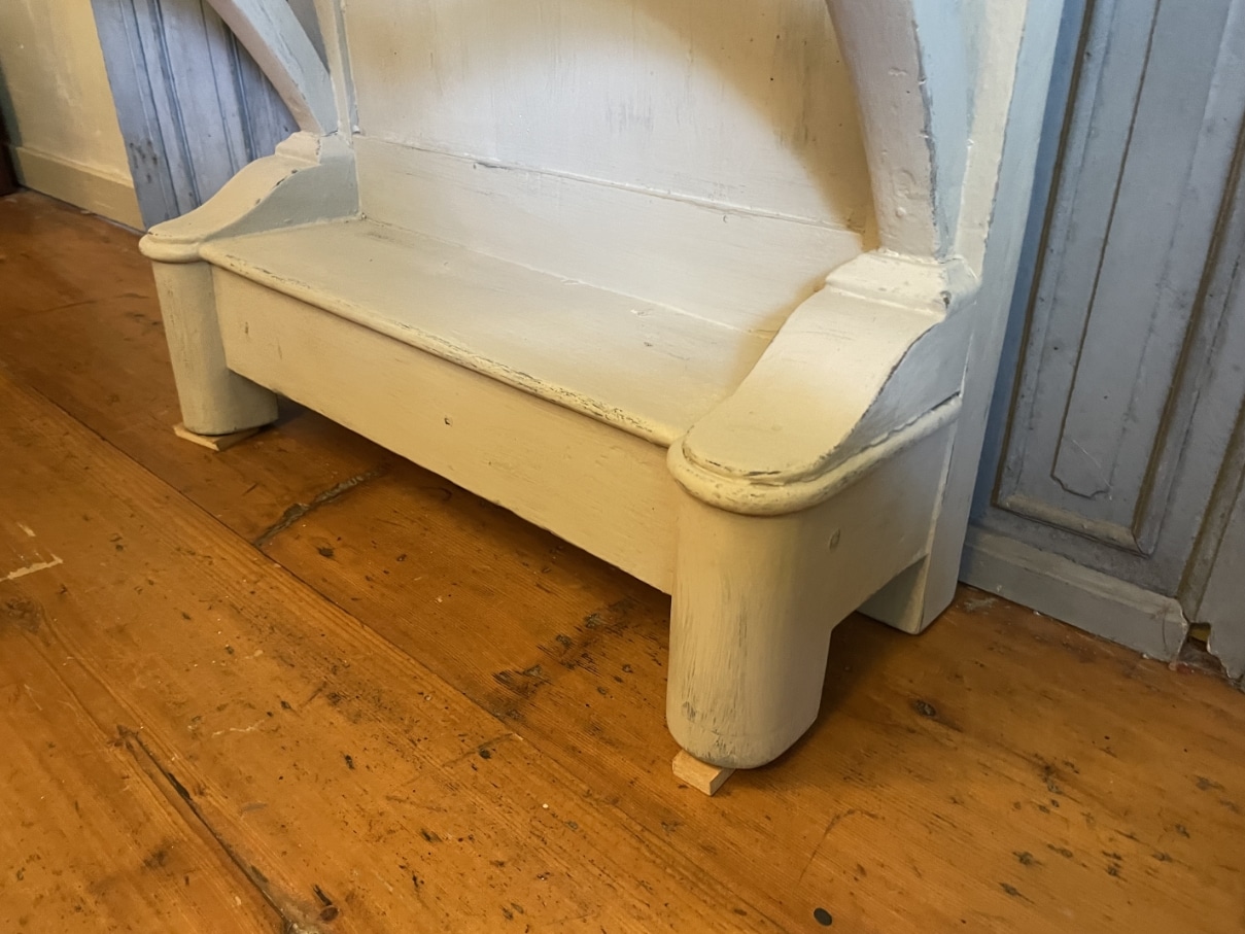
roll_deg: +0.6
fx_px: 935
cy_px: 467
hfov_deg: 67.3
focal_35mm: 26
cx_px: 622
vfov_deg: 53.1
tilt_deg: -29.6
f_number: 1.6
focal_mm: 4.2
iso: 500
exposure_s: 1/25
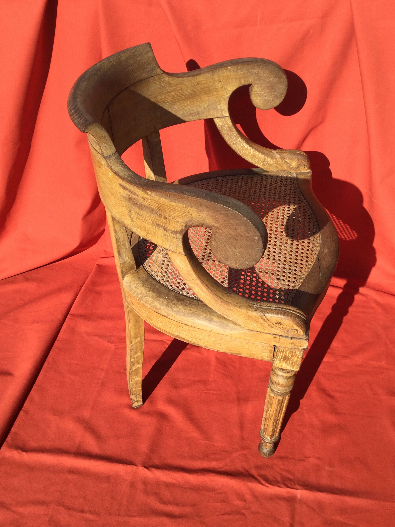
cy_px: 269
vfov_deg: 52.6
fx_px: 533
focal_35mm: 35
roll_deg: -0.9
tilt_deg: -41.0
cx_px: 213
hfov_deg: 40.7
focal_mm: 3.3
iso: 25
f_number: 2.4
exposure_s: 1/696
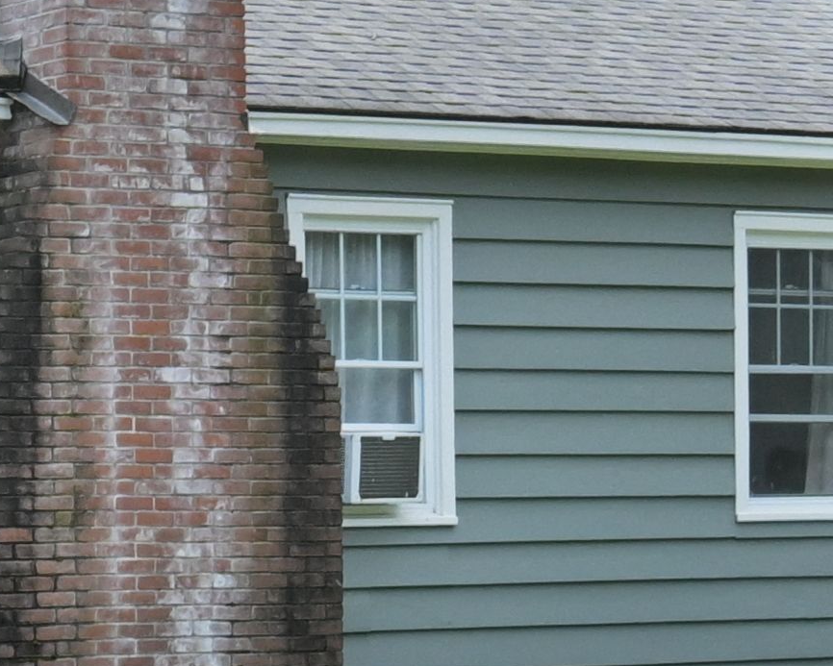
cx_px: -167
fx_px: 3970
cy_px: 802
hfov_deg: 11.7
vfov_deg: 9.5
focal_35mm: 161
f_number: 8
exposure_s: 1/2000
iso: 1600
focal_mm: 18
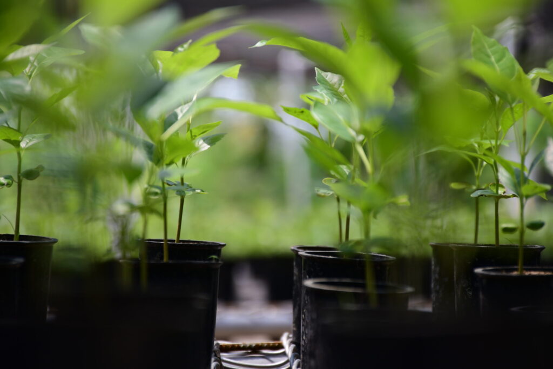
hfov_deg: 9.8
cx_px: 276
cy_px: 184
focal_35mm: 210
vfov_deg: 6.5
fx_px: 3226
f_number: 5.6
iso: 200
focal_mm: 140
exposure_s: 1/250
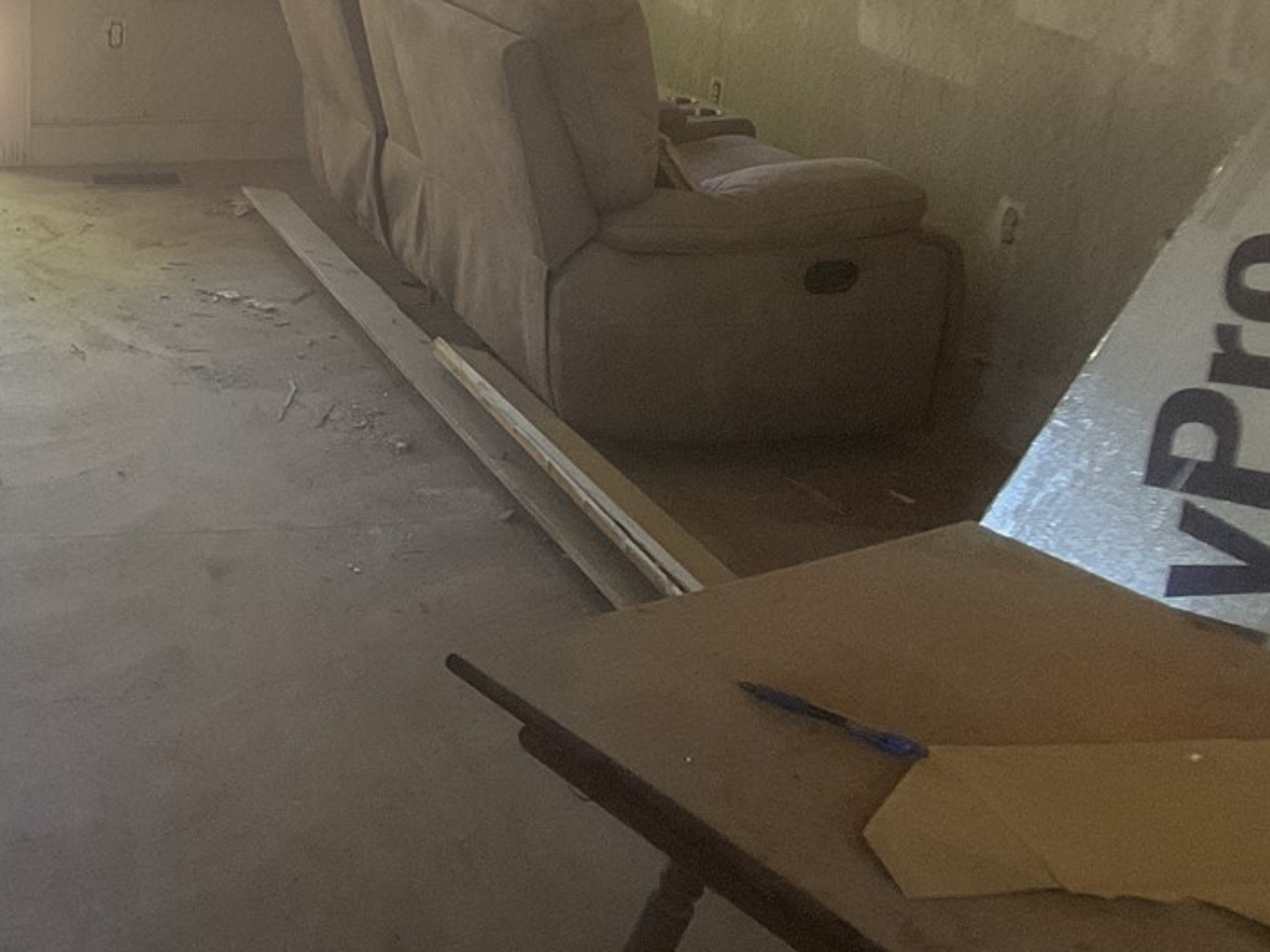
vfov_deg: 22.1
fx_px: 2421
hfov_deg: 27.7
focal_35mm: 66
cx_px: 2
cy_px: 300
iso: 80
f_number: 1.8
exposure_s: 1/60
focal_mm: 3
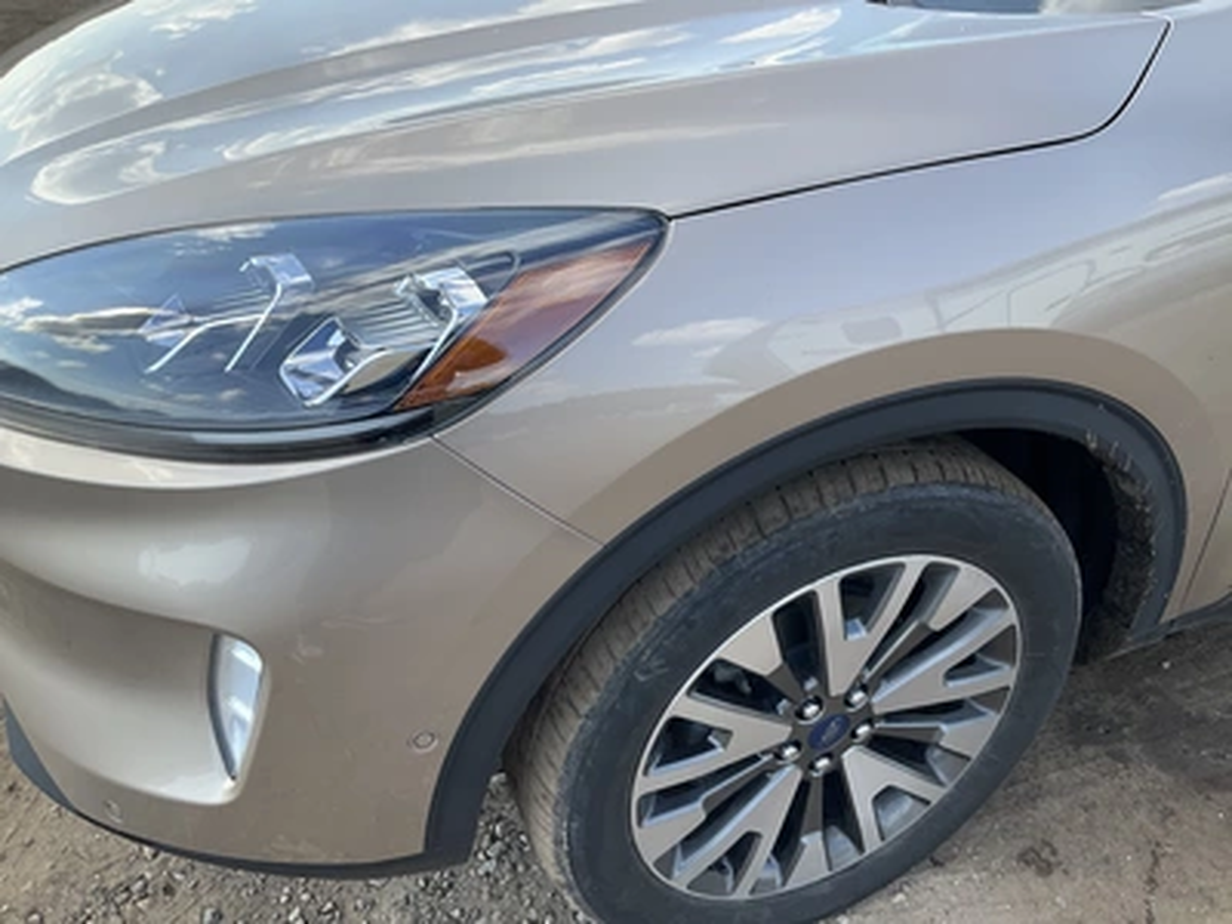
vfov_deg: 48.2
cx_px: 616
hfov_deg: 61.7
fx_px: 1032
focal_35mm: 29
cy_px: 462
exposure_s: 1/504
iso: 25
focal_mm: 3
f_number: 1.8
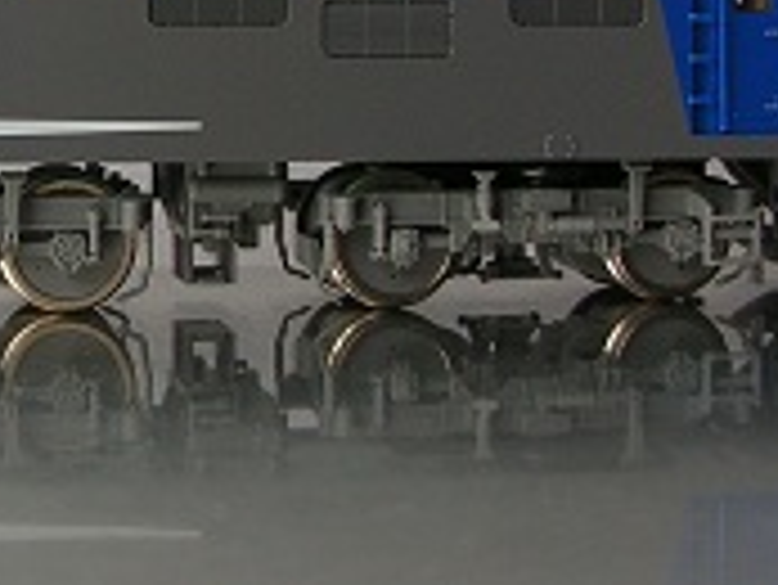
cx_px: -74
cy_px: 47
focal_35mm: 100
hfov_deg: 18.9
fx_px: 2249
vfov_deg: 14.6
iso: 50
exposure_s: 1/52.5
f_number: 2.8
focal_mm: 5.8
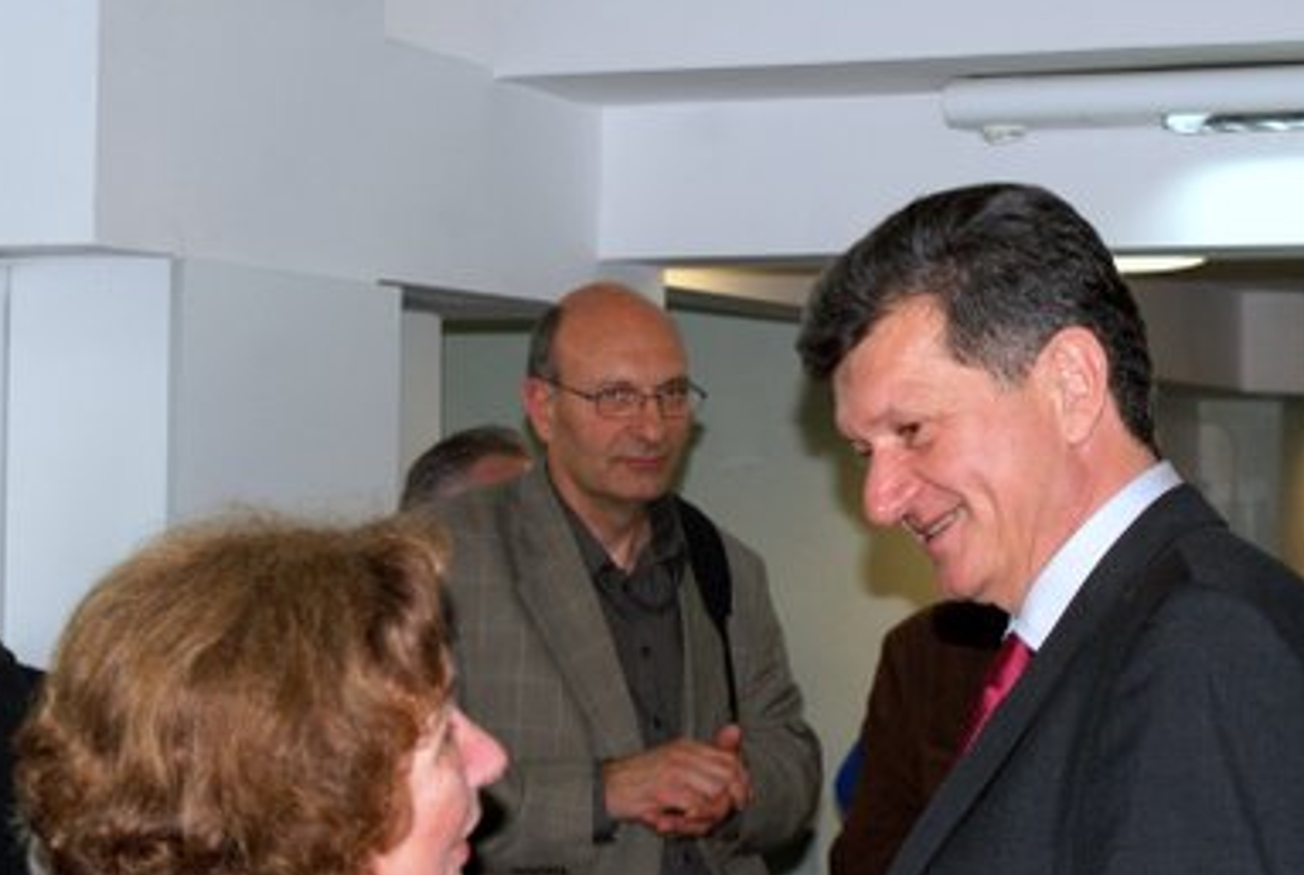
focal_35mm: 85
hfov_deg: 24.0
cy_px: 514
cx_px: 657
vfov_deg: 16.2
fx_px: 3071
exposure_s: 1/80
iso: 400
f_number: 5.6
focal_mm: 45
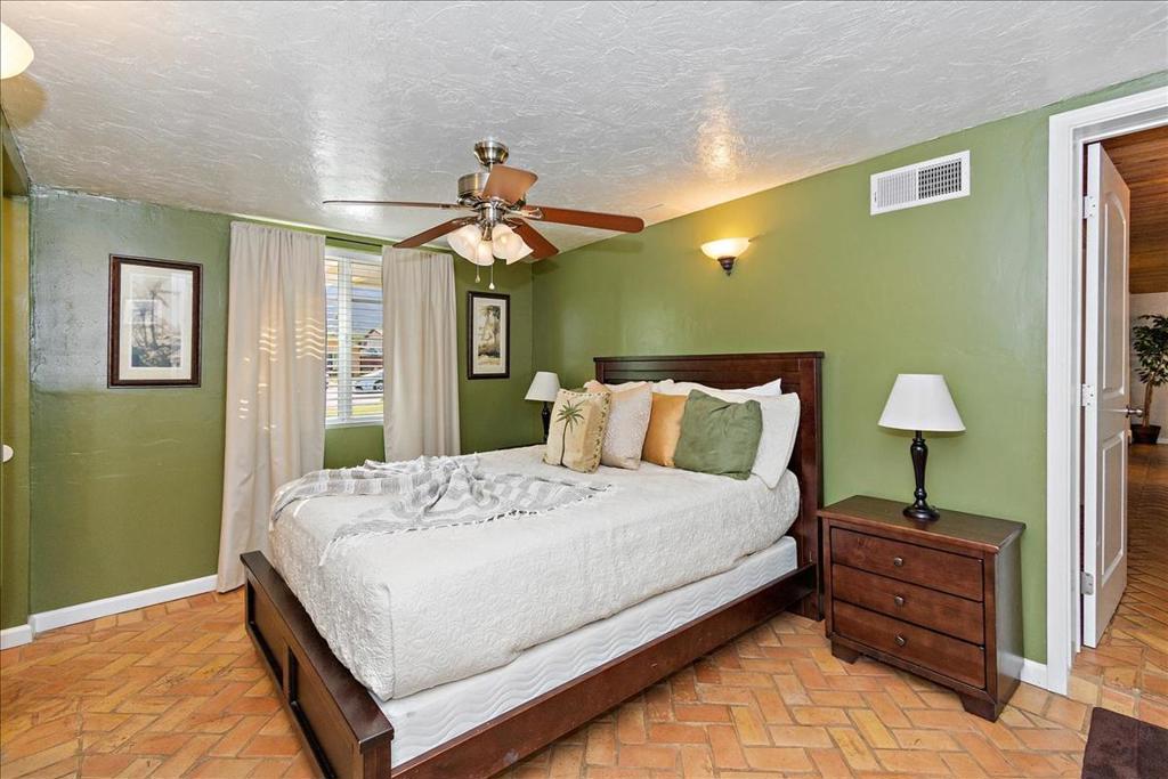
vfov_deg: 77.3
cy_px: 390
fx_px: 487
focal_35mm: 15
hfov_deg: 100.4
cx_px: 584
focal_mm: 10
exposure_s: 1/60
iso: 125
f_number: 4.5
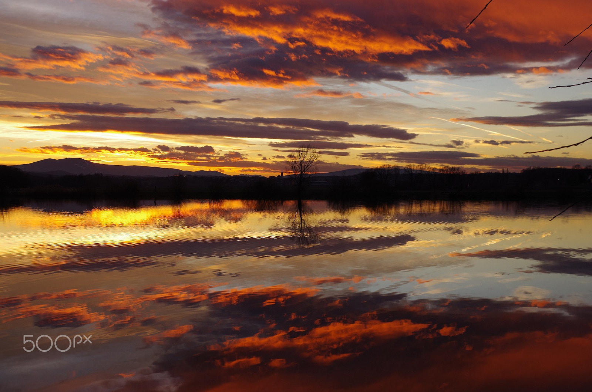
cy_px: 196
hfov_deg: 42.8
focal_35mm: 46
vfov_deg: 29.1
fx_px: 755
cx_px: 296
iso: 200
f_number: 8
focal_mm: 31
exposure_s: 1/60
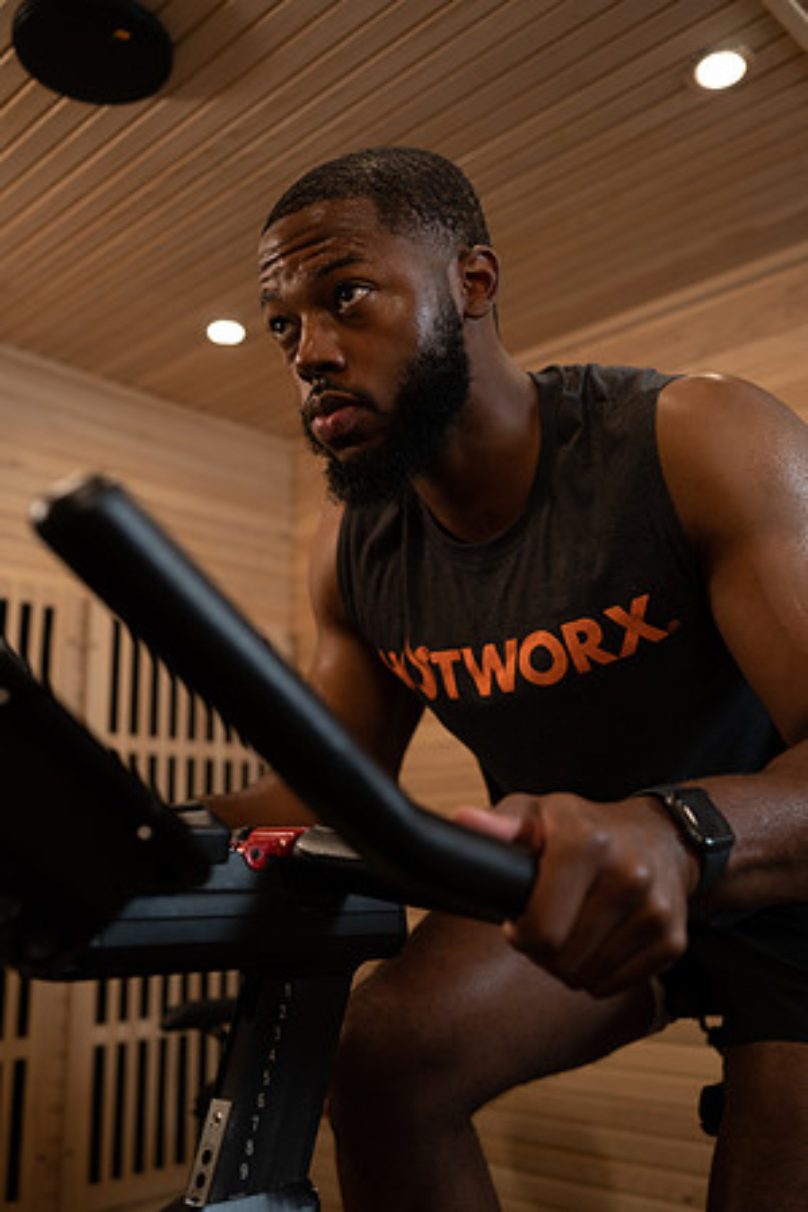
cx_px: 404
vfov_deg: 54.4
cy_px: 606
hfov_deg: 37.9
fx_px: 1178
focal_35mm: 35
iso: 400
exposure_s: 1/160
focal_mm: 35
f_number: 2.8
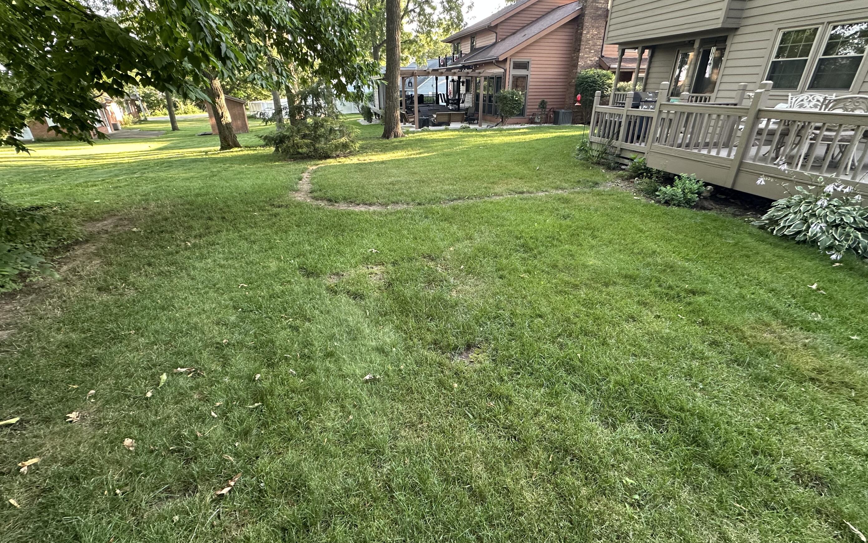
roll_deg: +0.0
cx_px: 438
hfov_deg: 97.8
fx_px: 379
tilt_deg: -25.0
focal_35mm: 16
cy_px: 262
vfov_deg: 71.2
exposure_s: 1/99
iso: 160
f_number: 2.2
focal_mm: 2.22
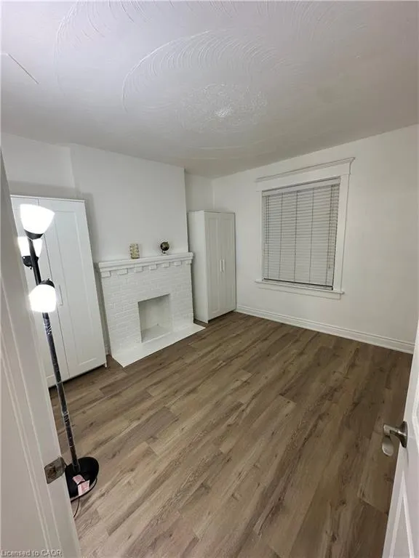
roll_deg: +1.6
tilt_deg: -11.9
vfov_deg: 102.1
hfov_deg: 85.7
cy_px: 279
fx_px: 226
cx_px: 210
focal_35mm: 14
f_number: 2.2
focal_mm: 2.22
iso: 160
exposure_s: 1/120
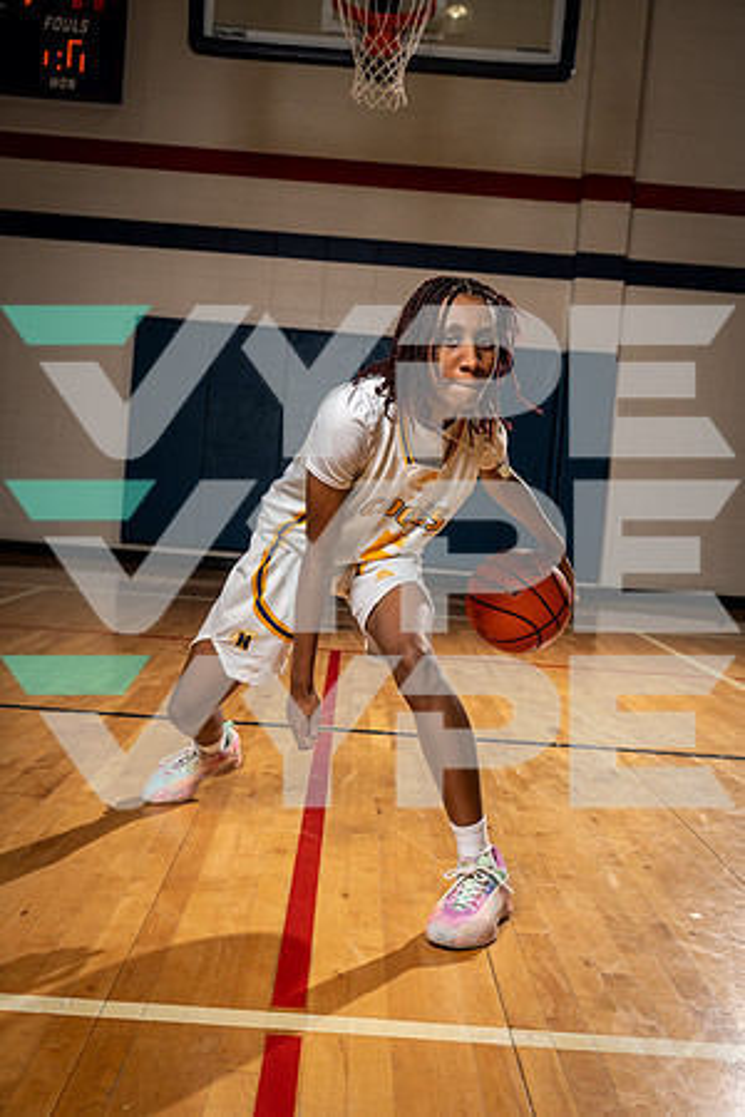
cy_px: 558
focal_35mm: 39
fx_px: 1211
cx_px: 372
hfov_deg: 34.2
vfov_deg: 49.6
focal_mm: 39
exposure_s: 1/250
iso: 125
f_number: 5.6
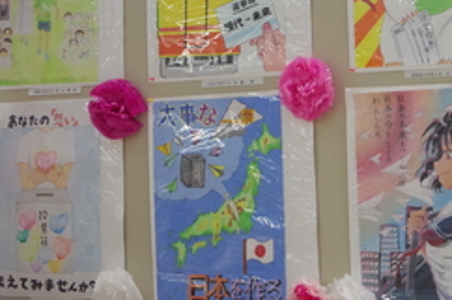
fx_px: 1029
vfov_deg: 16.5
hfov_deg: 24.6
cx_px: 314
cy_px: 72
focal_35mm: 82
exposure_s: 1/50
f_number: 10
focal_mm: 21
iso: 1600
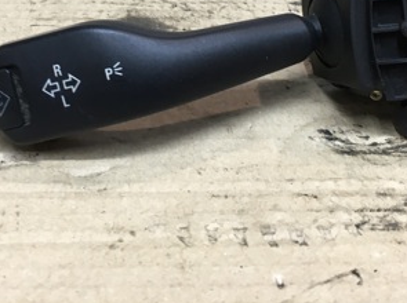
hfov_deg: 30.8
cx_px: 193
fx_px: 739
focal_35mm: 63
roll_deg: -1.3
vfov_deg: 22.1
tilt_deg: -25.1
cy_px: -21
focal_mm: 4.15
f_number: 2.2
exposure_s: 1/33
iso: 64
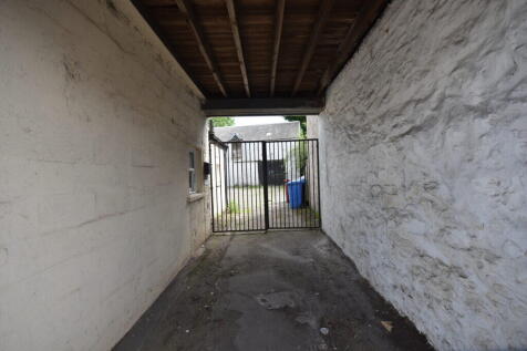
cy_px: 176
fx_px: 219
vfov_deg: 77.3
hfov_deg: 100.4
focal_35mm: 15
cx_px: 264
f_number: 7.1
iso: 400
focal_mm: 10
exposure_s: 1/200
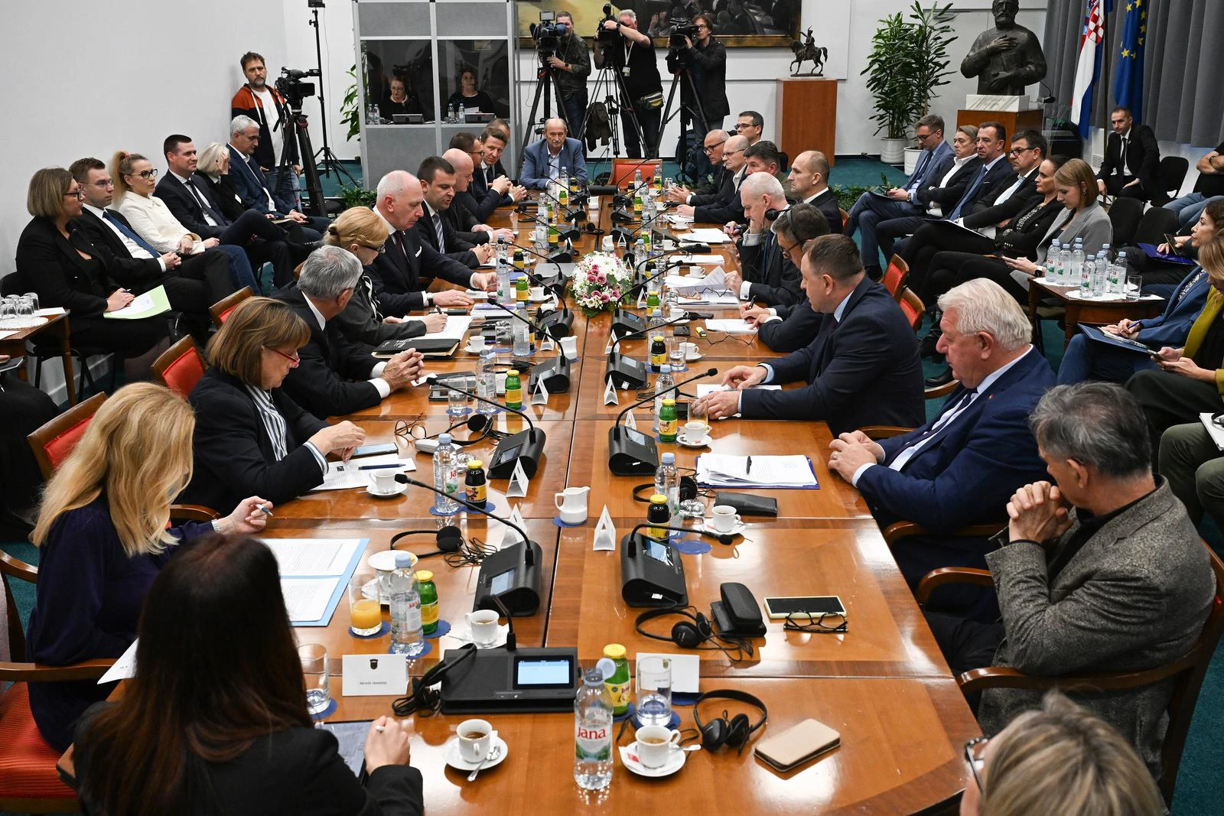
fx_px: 1190
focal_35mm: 35
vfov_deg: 37.9
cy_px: 408
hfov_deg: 54.4
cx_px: 612
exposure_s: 1/250
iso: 3600
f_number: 6.3
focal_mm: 35
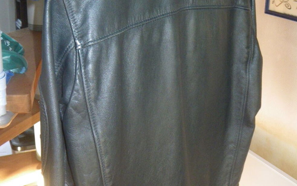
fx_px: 397
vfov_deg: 26.3
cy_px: 76
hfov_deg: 41.1
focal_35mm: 49
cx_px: 151
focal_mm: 6.1
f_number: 3.8
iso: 400
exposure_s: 1/50
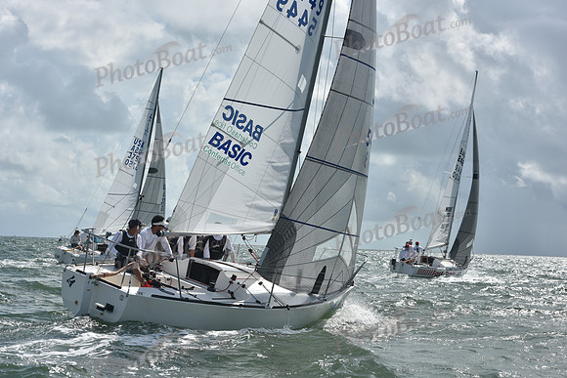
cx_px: 284
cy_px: 189
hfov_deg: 24.8
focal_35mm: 82
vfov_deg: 16.7
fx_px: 1292
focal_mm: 82
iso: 250
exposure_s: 1/1600
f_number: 9
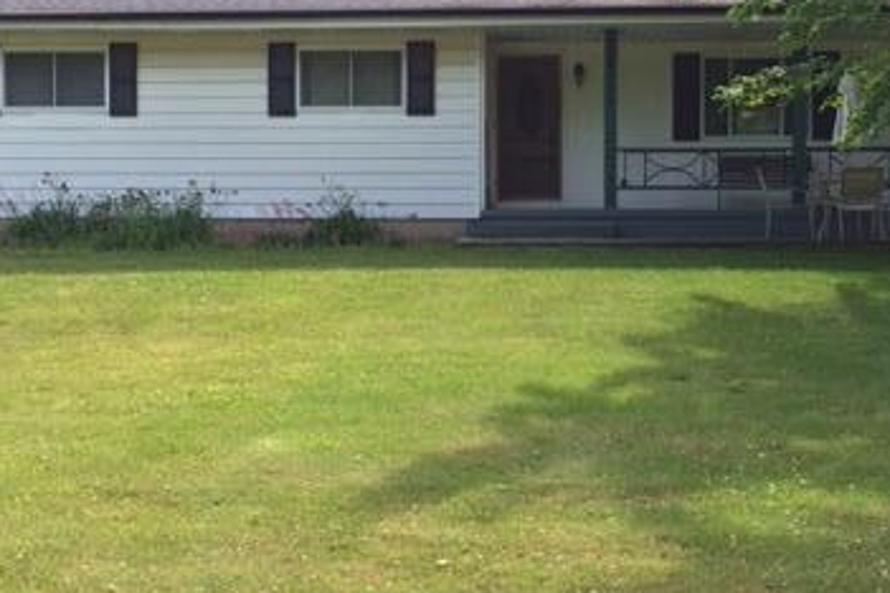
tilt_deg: -2.8
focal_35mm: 55
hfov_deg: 36.2
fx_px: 1360
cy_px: 251
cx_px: 461
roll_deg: +0.8
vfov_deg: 24.6
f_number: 2.2
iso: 32
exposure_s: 1/533
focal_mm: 4.15
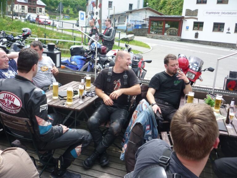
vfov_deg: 42.9
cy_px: 89
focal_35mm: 33
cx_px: 118
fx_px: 226
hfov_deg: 55.4
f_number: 2.8
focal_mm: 5.5
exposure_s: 1/320
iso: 80
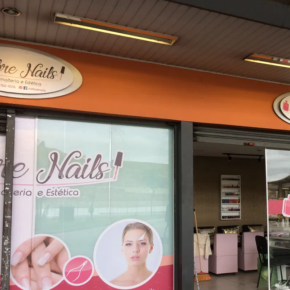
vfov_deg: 40.8
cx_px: 221
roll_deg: +0.2
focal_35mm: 41
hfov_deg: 39.7
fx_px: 389
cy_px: 169
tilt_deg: +1.9
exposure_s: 1/159
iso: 32
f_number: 2.2
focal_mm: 4.15
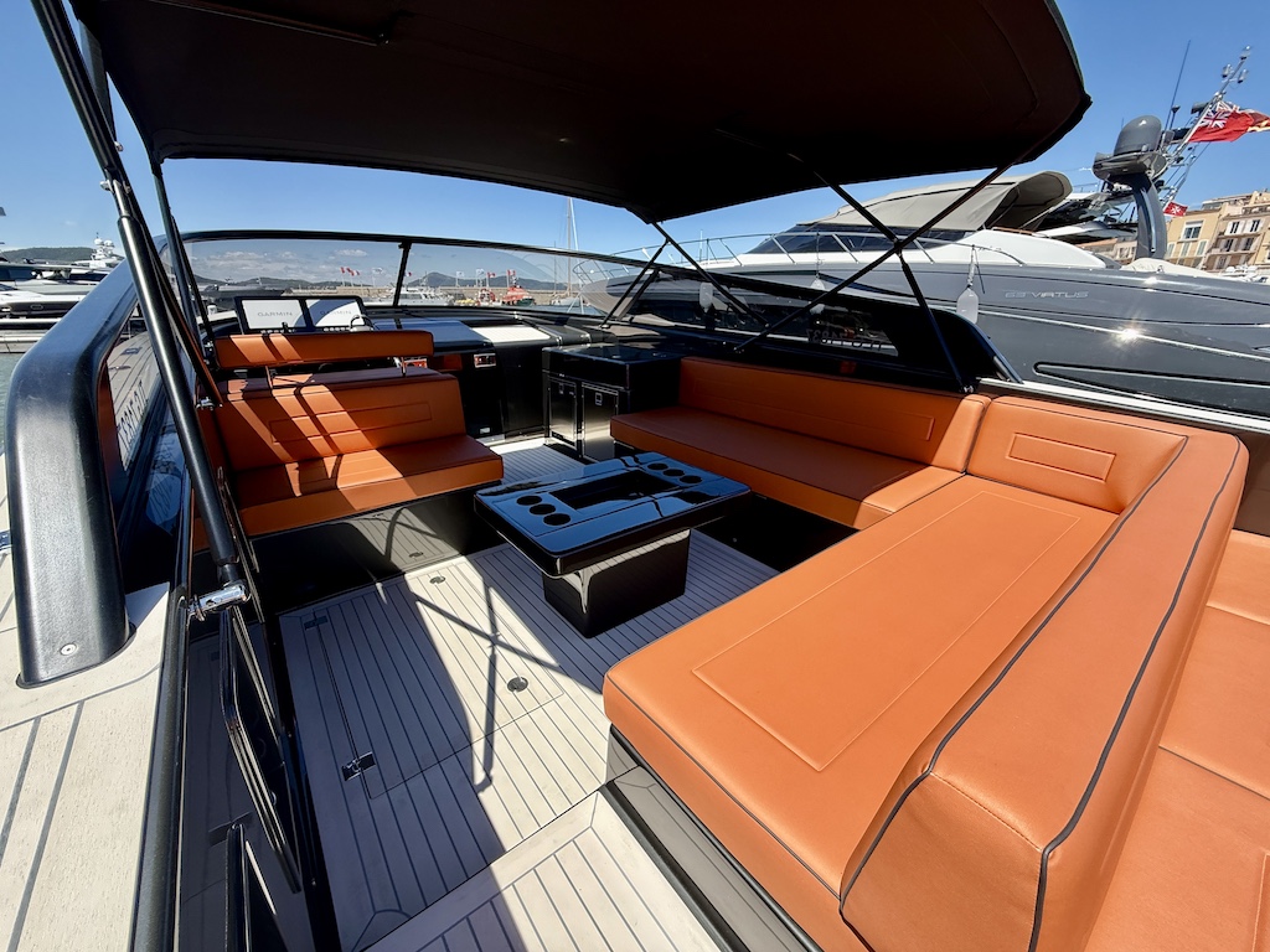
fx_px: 514
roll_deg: -0.6
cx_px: 635
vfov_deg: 85.7
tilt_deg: -18.0
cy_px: 476
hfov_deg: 102.1
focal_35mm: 14
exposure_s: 1/1211
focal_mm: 2.22
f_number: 2.2
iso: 64
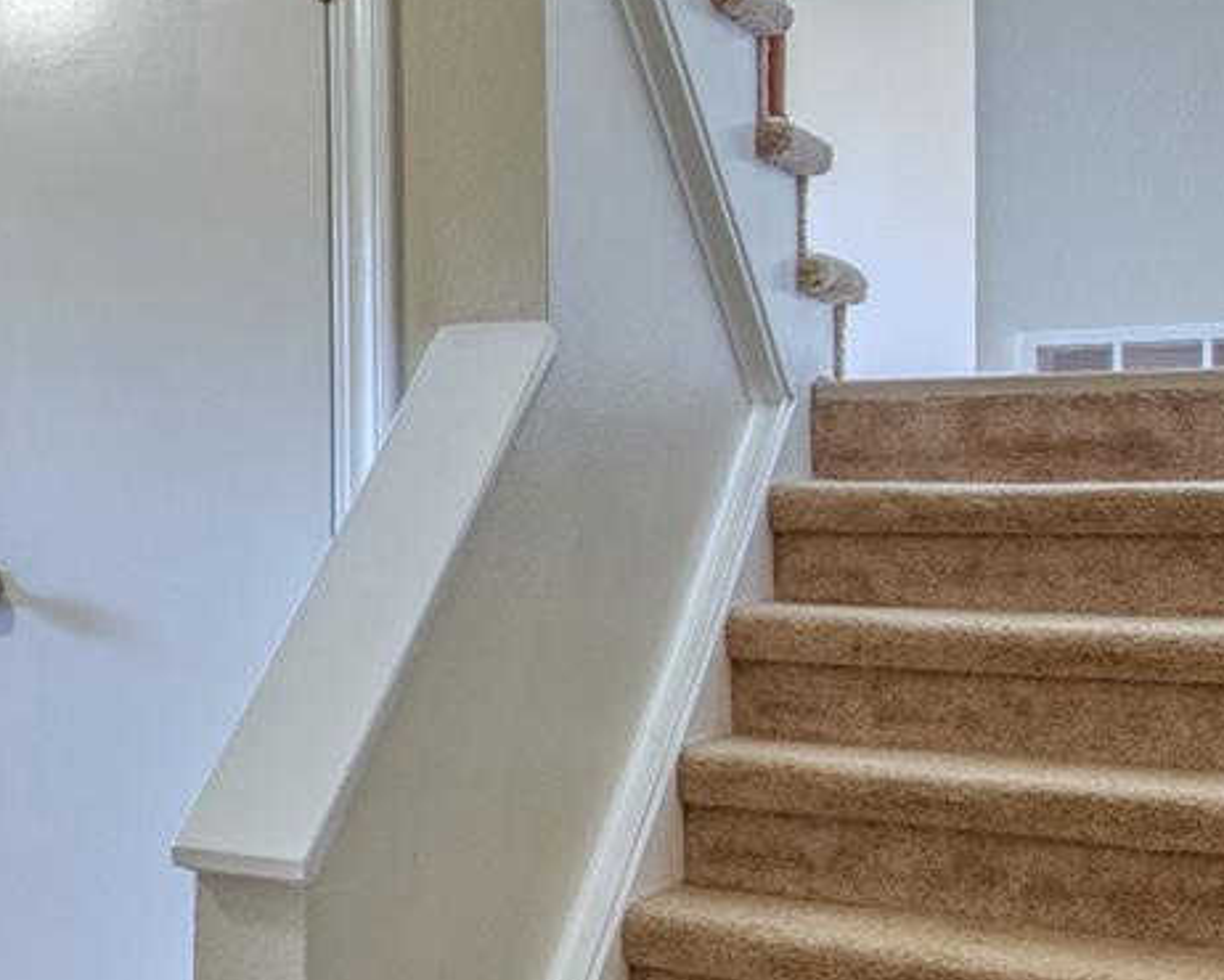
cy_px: 527
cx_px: -519
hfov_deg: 27.4
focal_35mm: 52
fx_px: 1885
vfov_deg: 29.1
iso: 500
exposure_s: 1/30
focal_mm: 16
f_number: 4
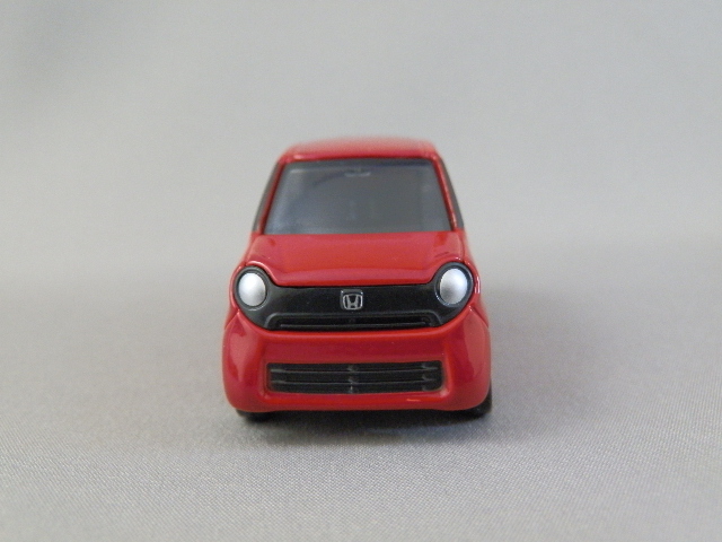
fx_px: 709
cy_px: 271
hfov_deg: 54.0
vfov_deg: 41.8
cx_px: 361
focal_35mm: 34
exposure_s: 1/8
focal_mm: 6.17
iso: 250
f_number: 3.5
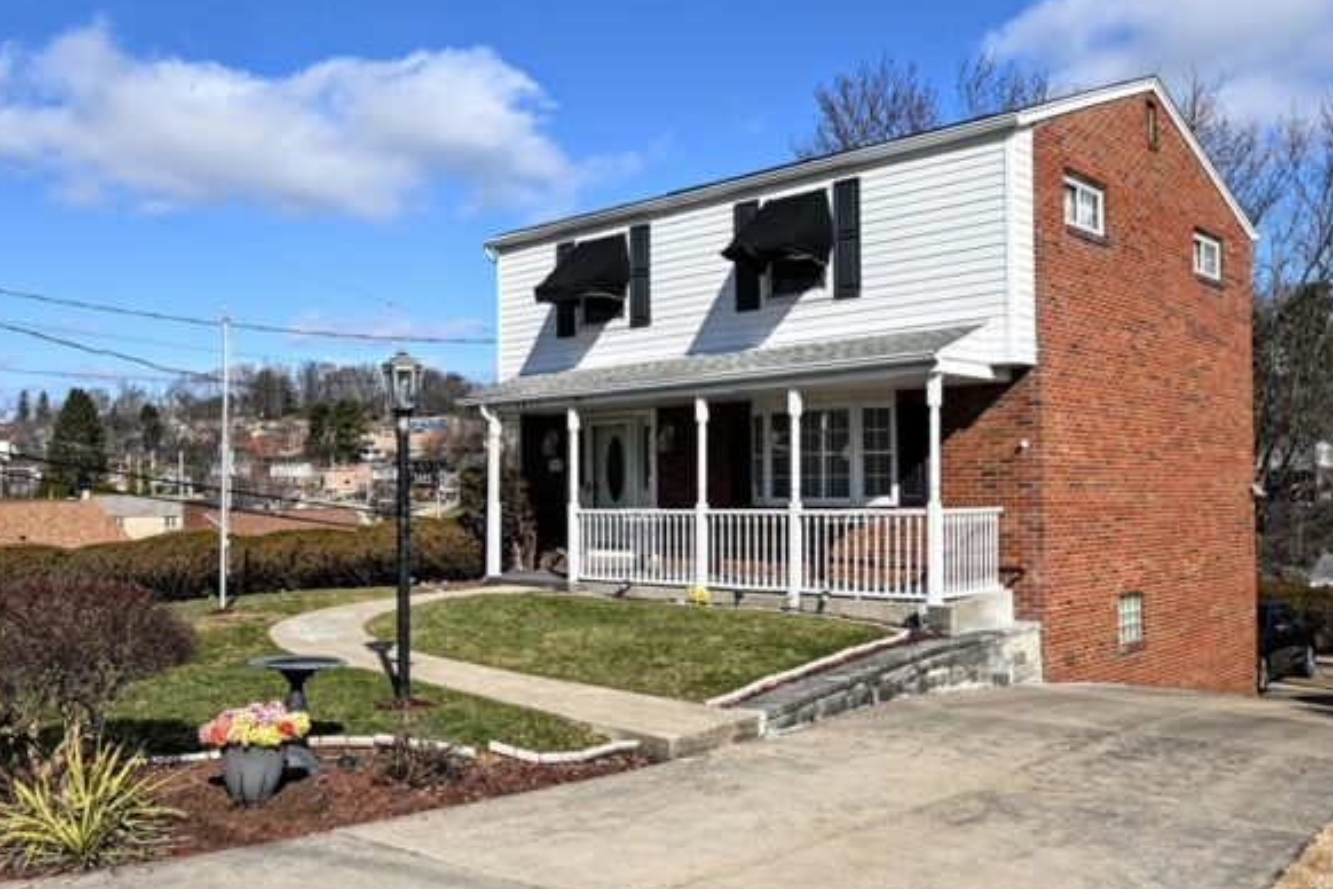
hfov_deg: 57.2
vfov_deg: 40.0
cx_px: 630
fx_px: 1222
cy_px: 469
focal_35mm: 33
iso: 100
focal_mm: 16
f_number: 9
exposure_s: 1/250
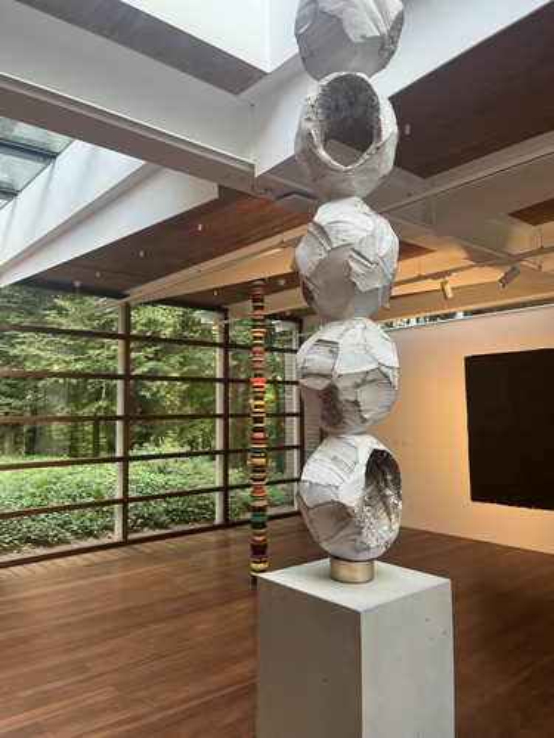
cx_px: 277
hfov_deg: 53.1
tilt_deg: +4.9
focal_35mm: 26
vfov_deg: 67.3
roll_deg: +0.5
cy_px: 369
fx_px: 555
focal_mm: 5.1
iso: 100
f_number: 1.6
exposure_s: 1/121
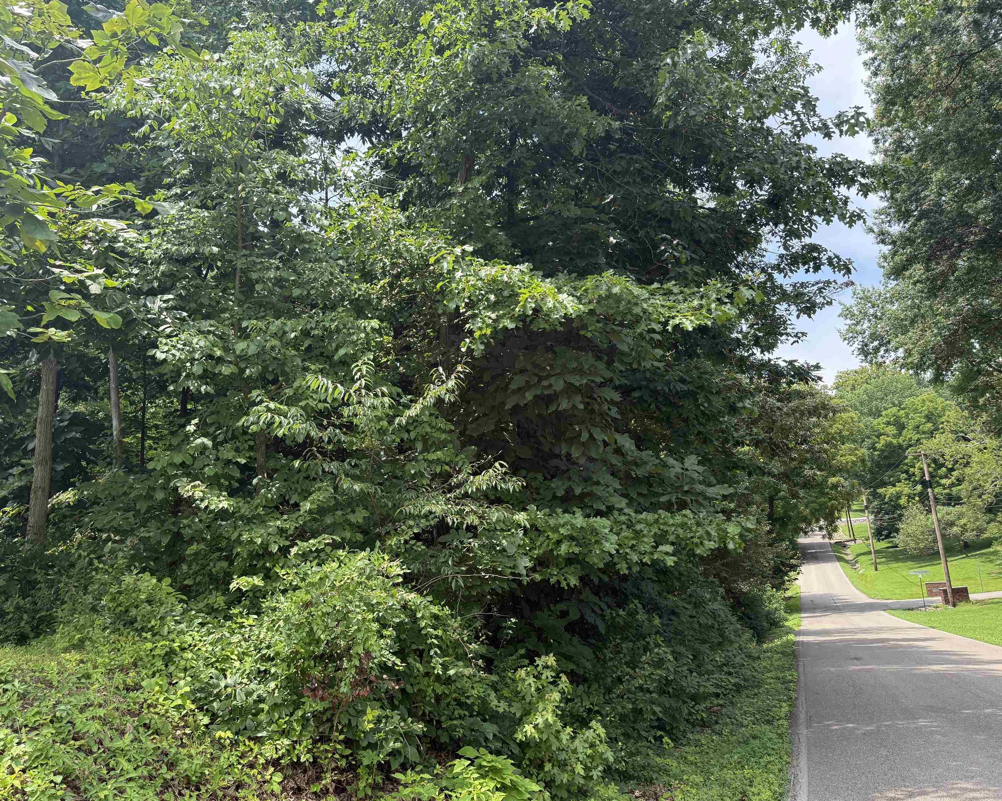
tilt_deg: +13.2
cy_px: 411
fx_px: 771
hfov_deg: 65.9
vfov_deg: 54.9
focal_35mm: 26
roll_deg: +3.7
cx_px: 457
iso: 100
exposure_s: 1/1139
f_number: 1.78
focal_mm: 6.76
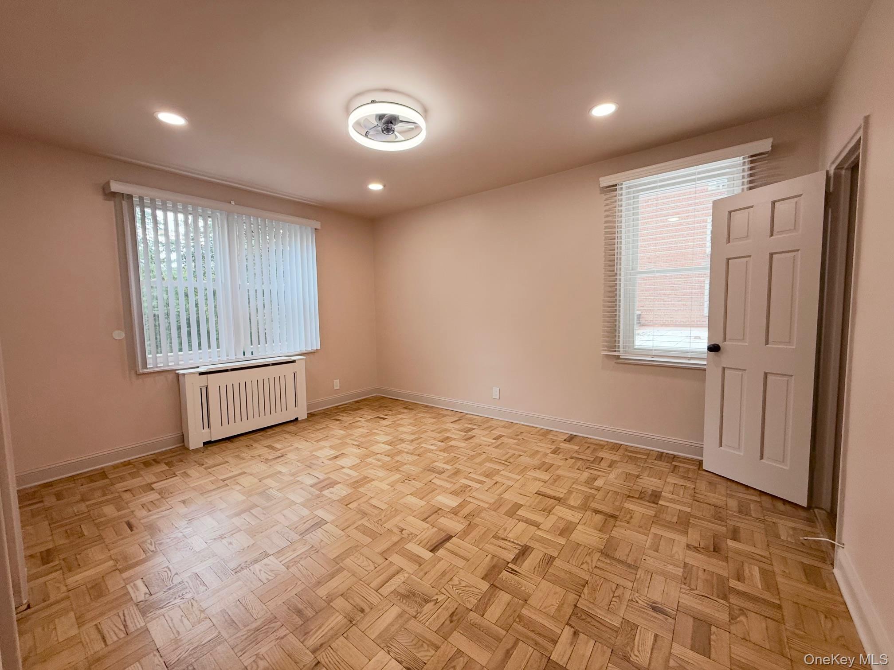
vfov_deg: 85.7
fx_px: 362
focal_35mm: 14
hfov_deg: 102.1
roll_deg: +0.6
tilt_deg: -3.9
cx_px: 447
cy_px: 335
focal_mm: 2.22
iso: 160
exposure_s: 1/120
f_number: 2.2
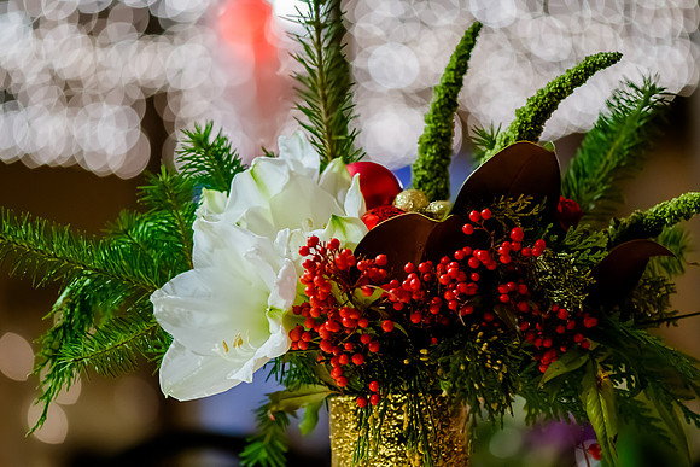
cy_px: 234
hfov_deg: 12.3
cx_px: 362
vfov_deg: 8.2
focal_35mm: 167
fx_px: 3244
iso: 4000
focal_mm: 105
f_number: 3.5
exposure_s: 1/125
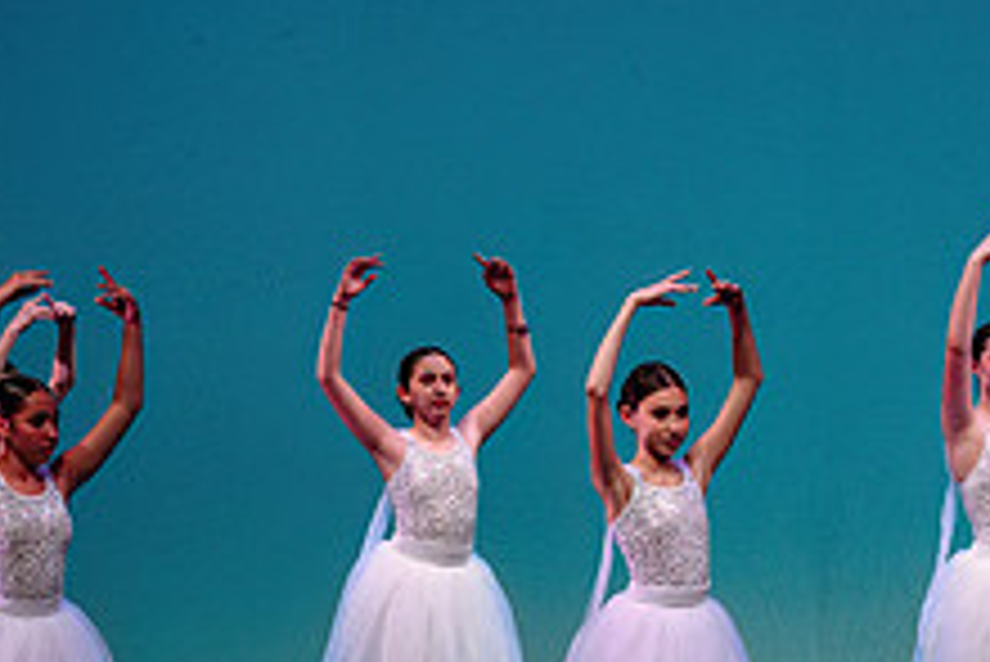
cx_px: 1094
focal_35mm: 248
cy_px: 897
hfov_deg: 8.2
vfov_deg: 5.5
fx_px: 6824
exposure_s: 1/800
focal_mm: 70
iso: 1600
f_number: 2.8
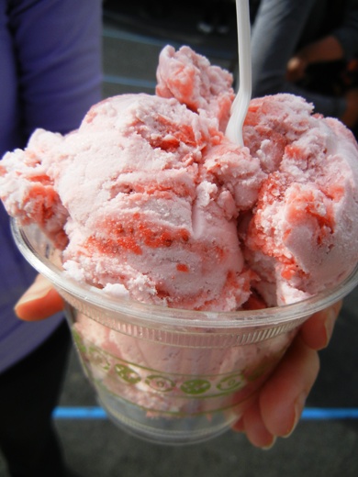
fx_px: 414
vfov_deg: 60.0
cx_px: 179
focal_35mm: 30
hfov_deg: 46.8
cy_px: 238
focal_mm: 5.4
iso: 160
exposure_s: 1/434
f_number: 7
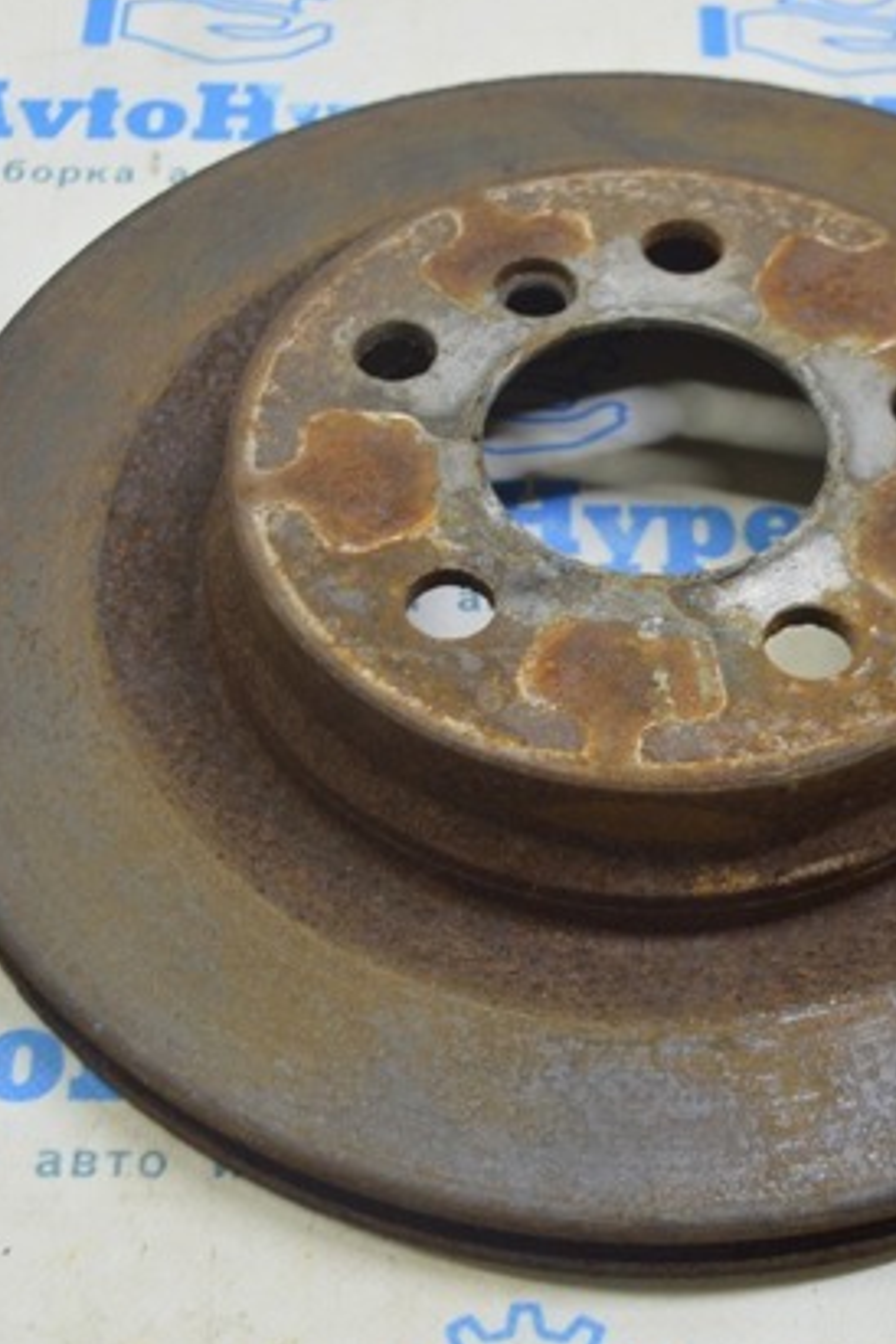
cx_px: 589
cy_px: 672
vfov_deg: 28.8
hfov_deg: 19.4
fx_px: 2613
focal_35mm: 70
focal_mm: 30
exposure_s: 1/20
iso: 400
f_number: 5.6
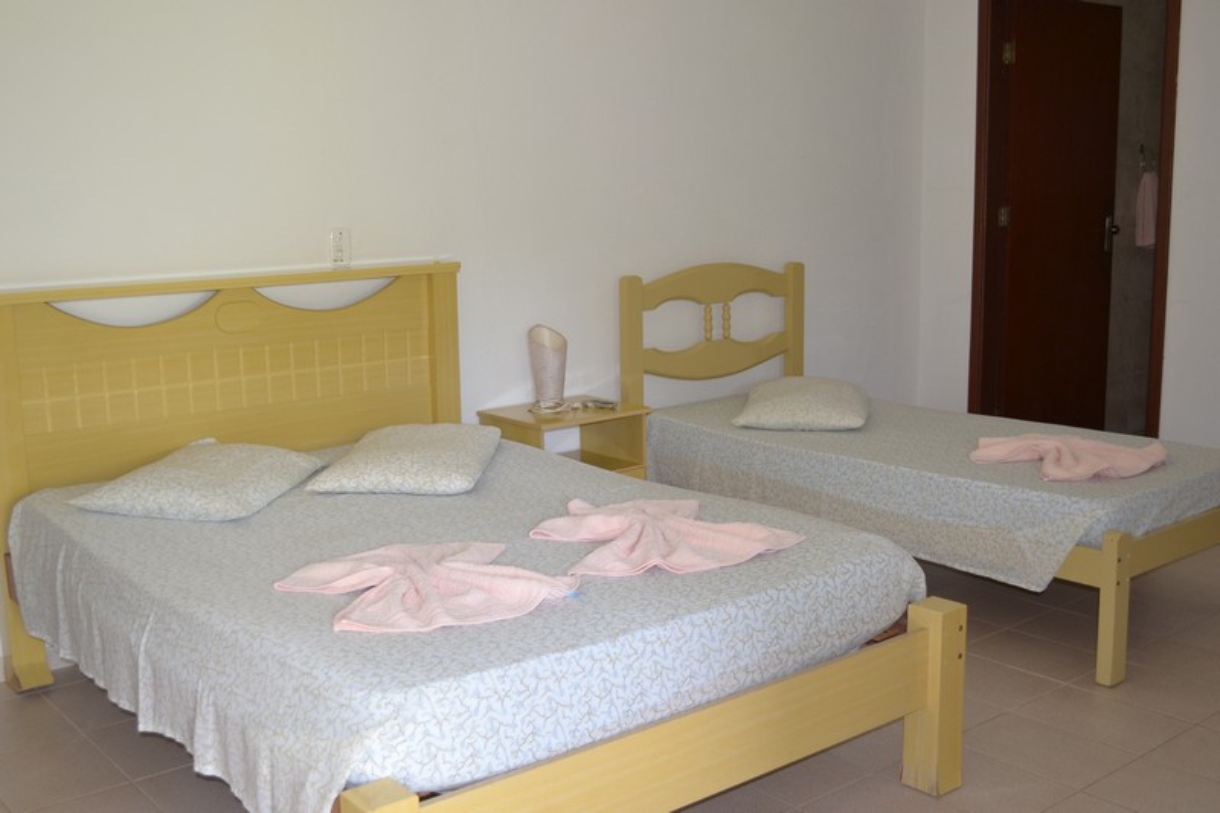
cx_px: 610
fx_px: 1321
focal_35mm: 39
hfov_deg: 49.6
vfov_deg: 34.2
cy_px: 406
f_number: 4.2
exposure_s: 1/15
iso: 450
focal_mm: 26
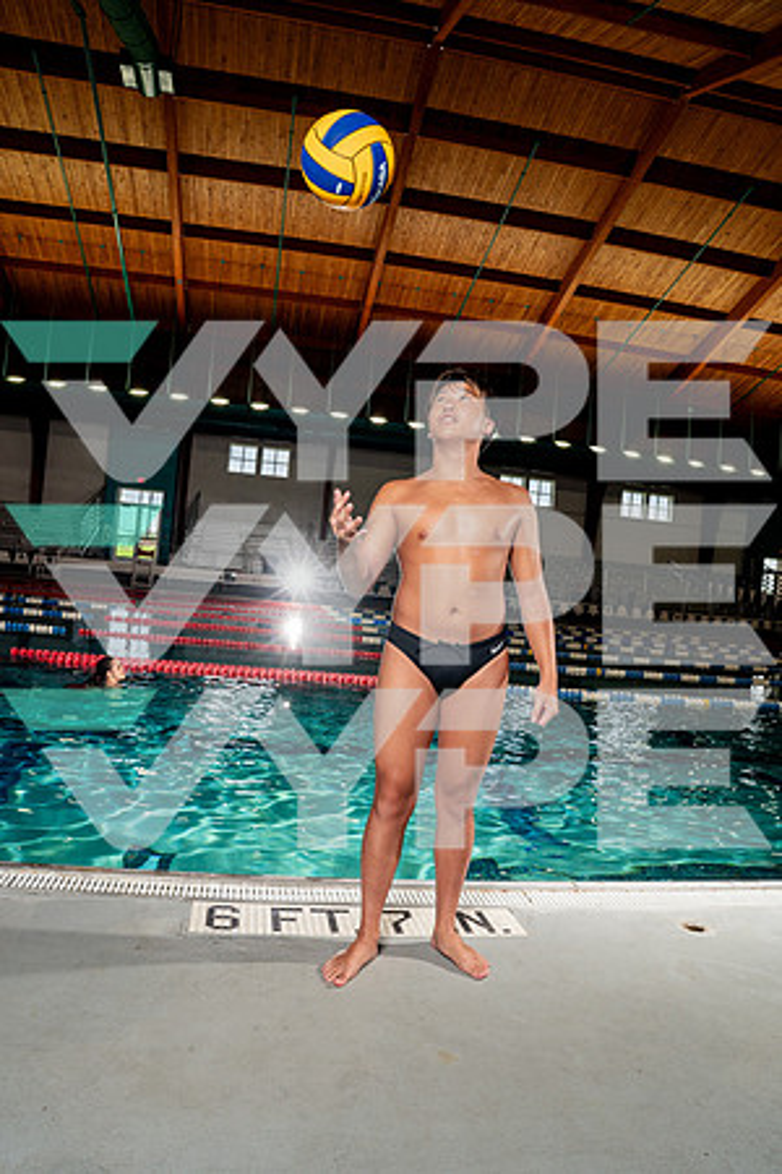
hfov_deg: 51.3
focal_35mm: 25
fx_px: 815
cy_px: 587
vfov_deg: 71.5
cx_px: 391
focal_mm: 25
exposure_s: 1/250
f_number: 7.1
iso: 400
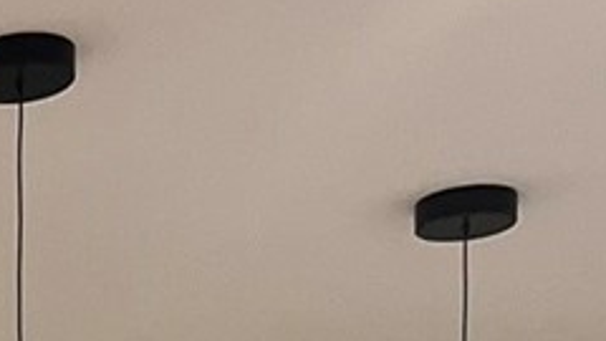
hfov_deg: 10.2
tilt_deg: -0.9
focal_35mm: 189
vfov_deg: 5.7
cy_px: 1260
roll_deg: +0.1
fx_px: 3037
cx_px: -765
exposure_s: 1/120
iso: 125
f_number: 1.5
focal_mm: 5.7
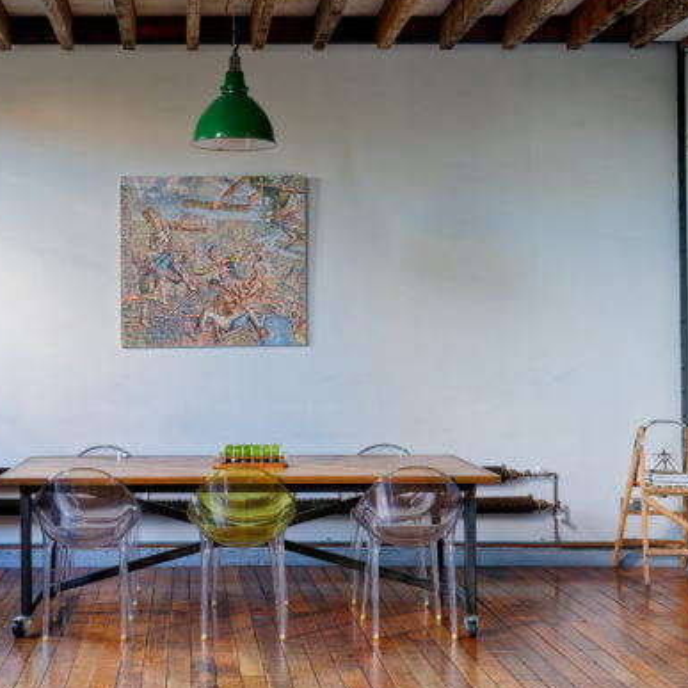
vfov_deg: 29.0
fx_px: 1327
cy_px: 300
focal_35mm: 59
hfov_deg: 28.8
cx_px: 201
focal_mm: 35
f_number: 8
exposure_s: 1/3
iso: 320
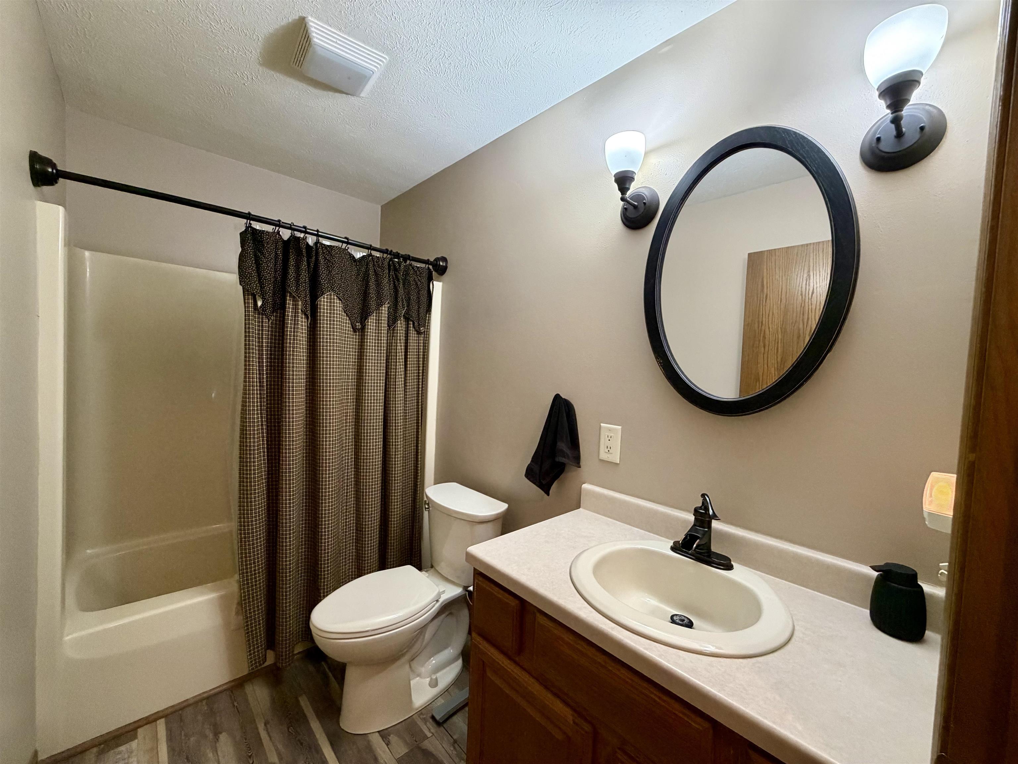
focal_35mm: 14
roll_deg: -2.1
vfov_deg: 85.7
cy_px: 382
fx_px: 412
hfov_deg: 102.1
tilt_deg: -2.4
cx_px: 509
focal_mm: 2.22
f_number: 2.2
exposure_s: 1/60
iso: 320
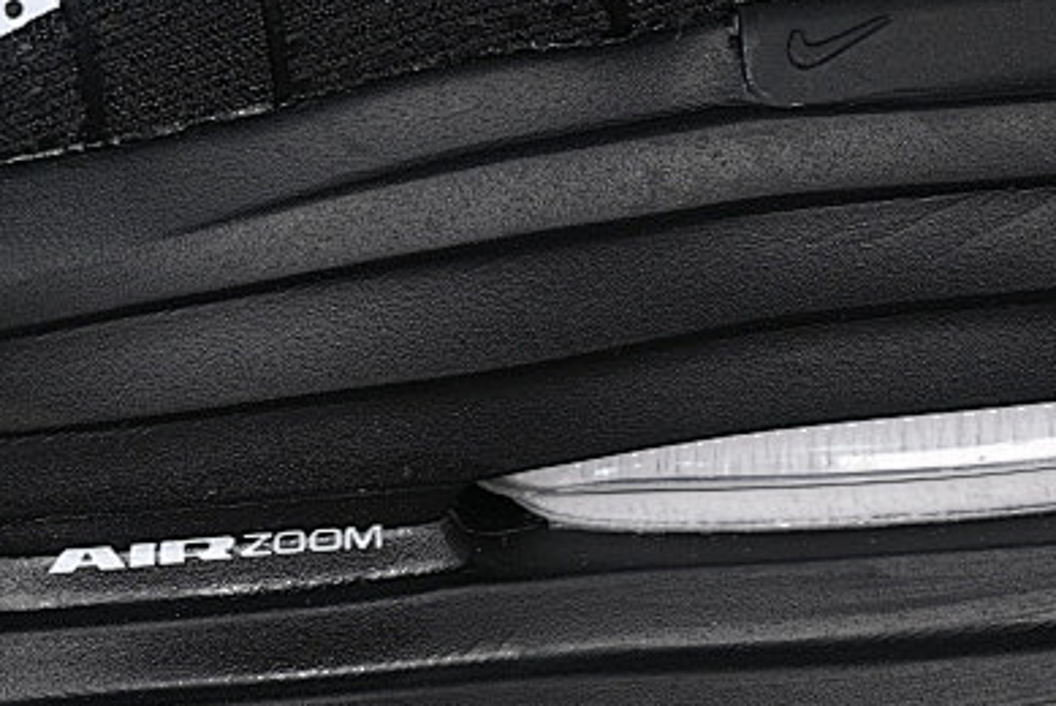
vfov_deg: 6.6
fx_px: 6106
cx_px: 252
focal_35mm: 208
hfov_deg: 9.9
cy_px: -35
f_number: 6.3
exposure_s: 1/50
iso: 160
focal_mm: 50
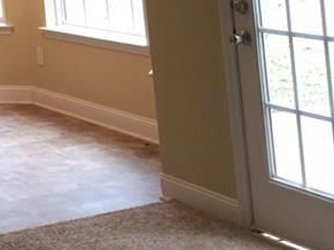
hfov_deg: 17.3
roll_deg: +4.3
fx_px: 984
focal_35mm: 102
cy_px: -93
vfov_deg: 13.8
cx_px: -172
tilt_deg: +0.8
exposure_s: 1/30
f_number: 2.2
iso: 50
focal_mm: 4.15
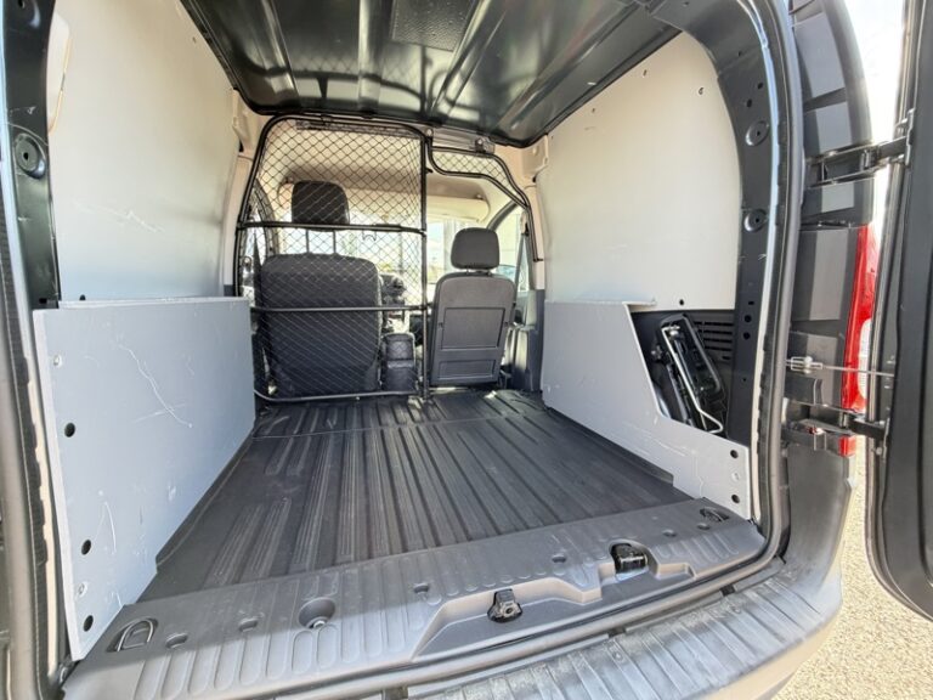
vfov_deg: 85.7
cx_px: 466
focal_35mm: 14
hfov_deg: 102.1
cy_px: 350
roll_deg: +0.7
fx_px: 377
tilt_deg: -9.3
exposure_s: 1/121
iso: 320
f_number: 2.2
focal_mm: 2.22
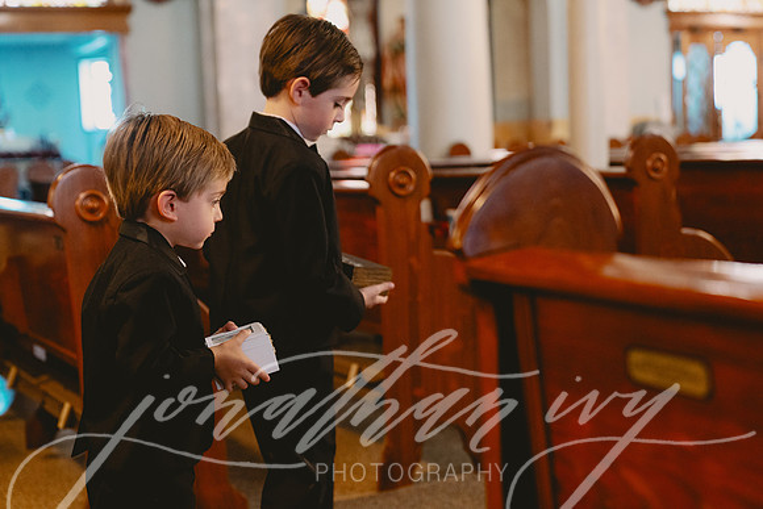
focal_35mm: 57
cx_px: 382
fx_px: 1208
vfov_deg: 23.8
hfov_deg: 35.0
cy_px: 254
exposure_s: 1/125
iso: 4000
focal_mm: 57
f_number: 2.8
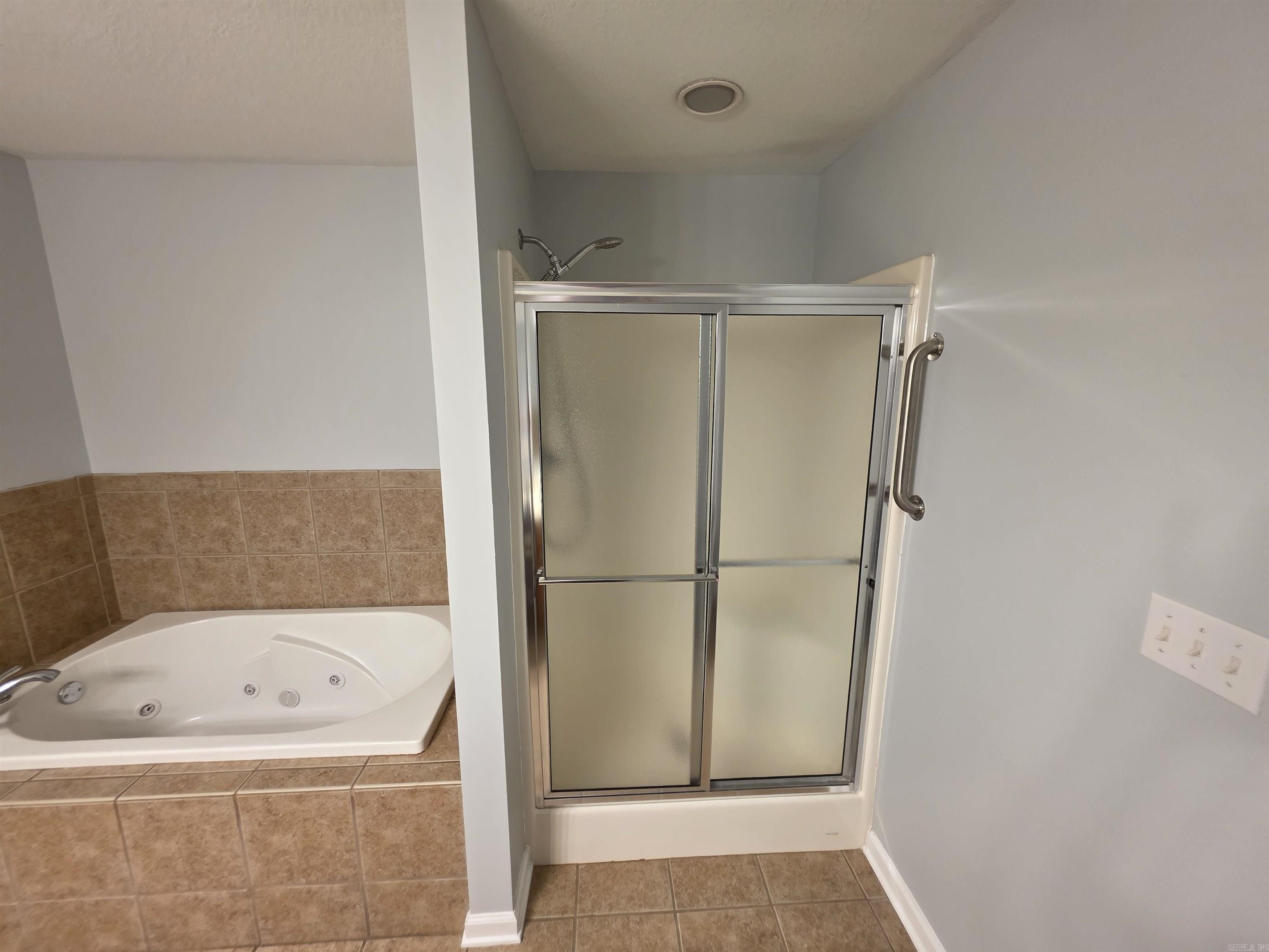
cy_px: 476
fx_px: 477
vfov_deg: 89.9
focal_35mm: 13
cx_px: 634
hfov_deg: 106.2
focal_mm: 2.2
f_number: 1.9
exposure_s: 1/60
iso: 160
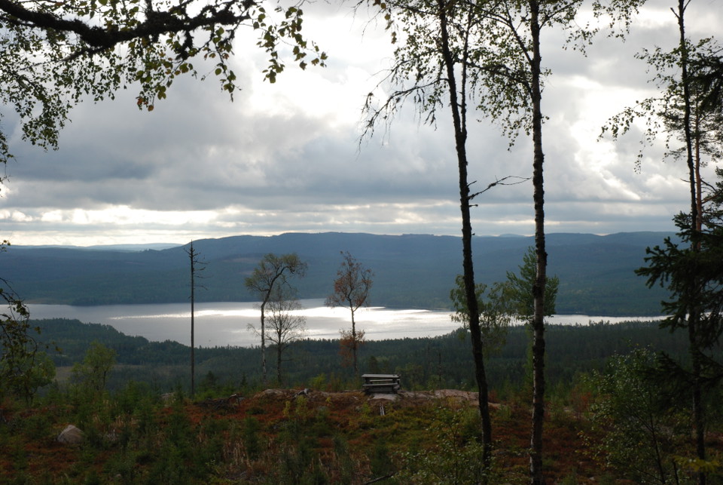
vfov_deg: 22.7
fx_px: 1207
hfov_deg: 33.4
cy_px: 242
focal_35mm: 60
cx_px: 362
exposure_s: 1/500
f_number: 11
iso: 400
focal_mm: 40
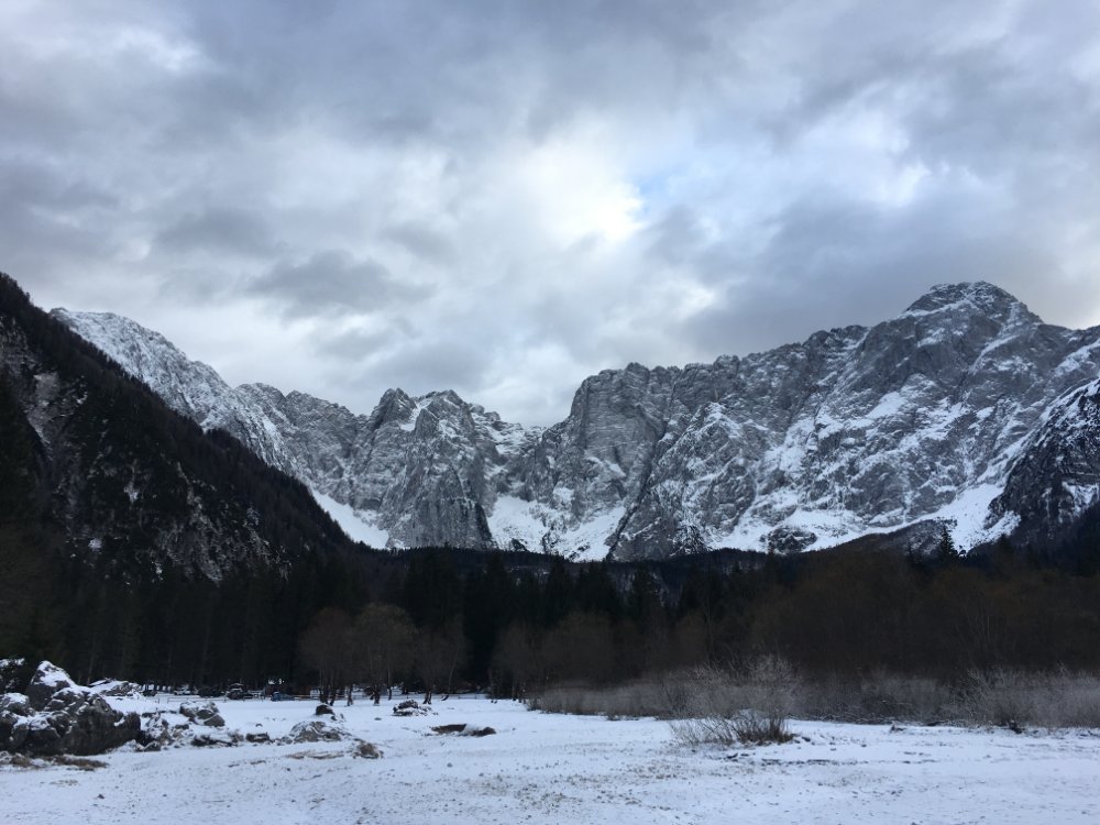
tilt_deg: +17.9
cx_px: 550
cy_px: 412
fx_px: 922
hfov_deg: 61.7
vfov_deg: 48.2
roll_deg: -0.1
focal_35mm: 29
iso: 25
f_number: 2.2
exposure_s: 1/557
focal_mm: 4.15
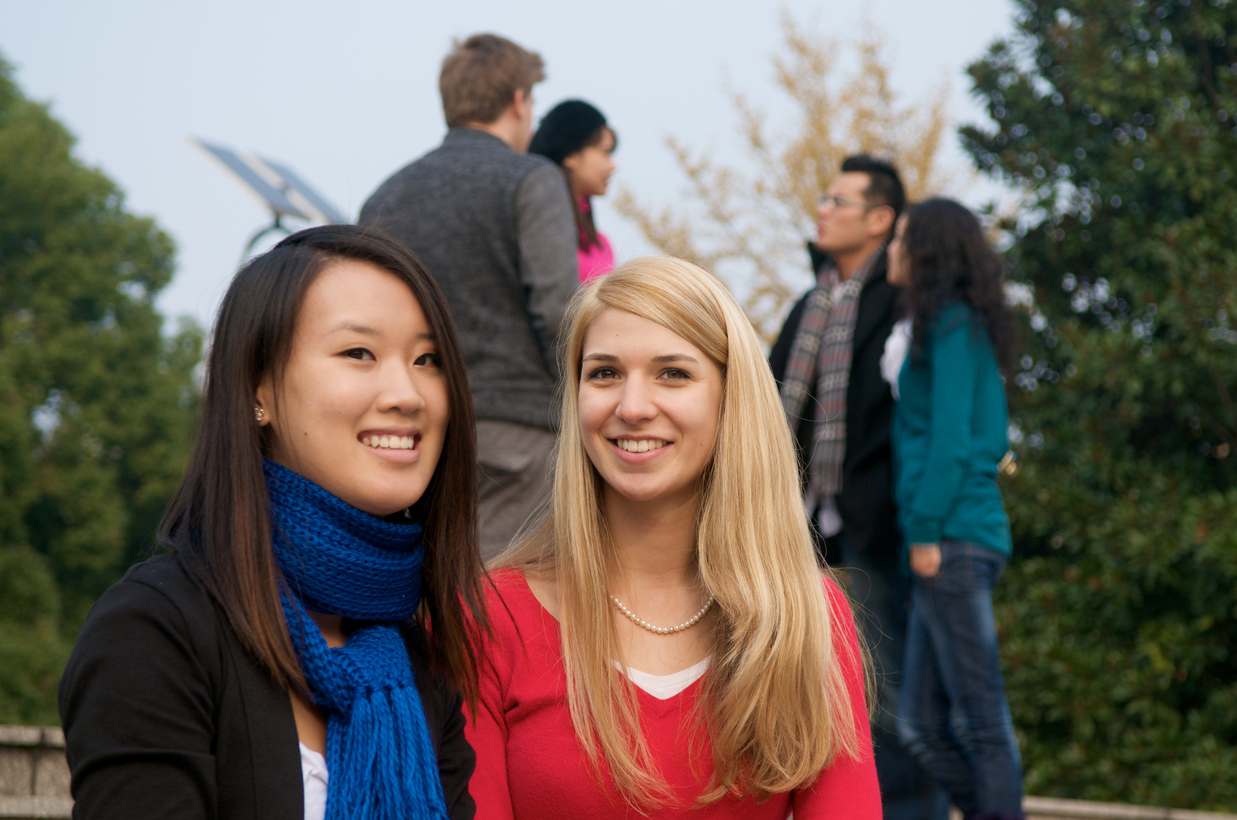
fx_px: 2829
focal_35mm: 82
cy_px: 410
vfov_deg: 16.5
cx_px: 618
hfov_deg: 24.7
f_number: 4
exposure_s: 1/1000
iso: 200
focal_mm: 55
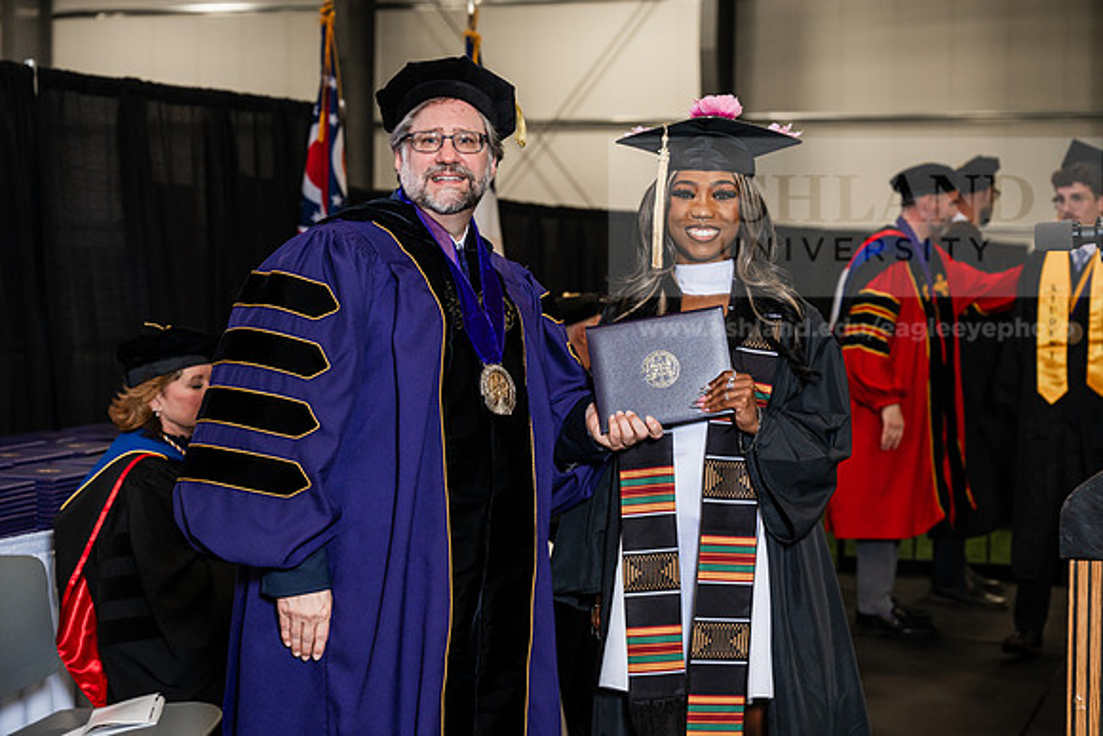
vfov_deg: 19.5
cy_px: 368
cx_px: 552
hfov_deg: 28.8
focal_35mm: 70
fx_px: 2145
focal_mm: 70
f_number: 4.5
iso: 1250
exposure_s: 1/200
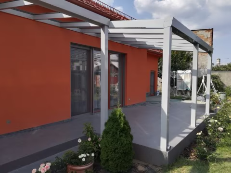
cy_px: 86
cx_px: 116
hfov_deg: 67.3
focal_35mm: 26
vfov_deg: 53.1
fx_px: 174
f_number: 2.2
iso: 50
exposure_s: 1/488
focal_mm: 3.83
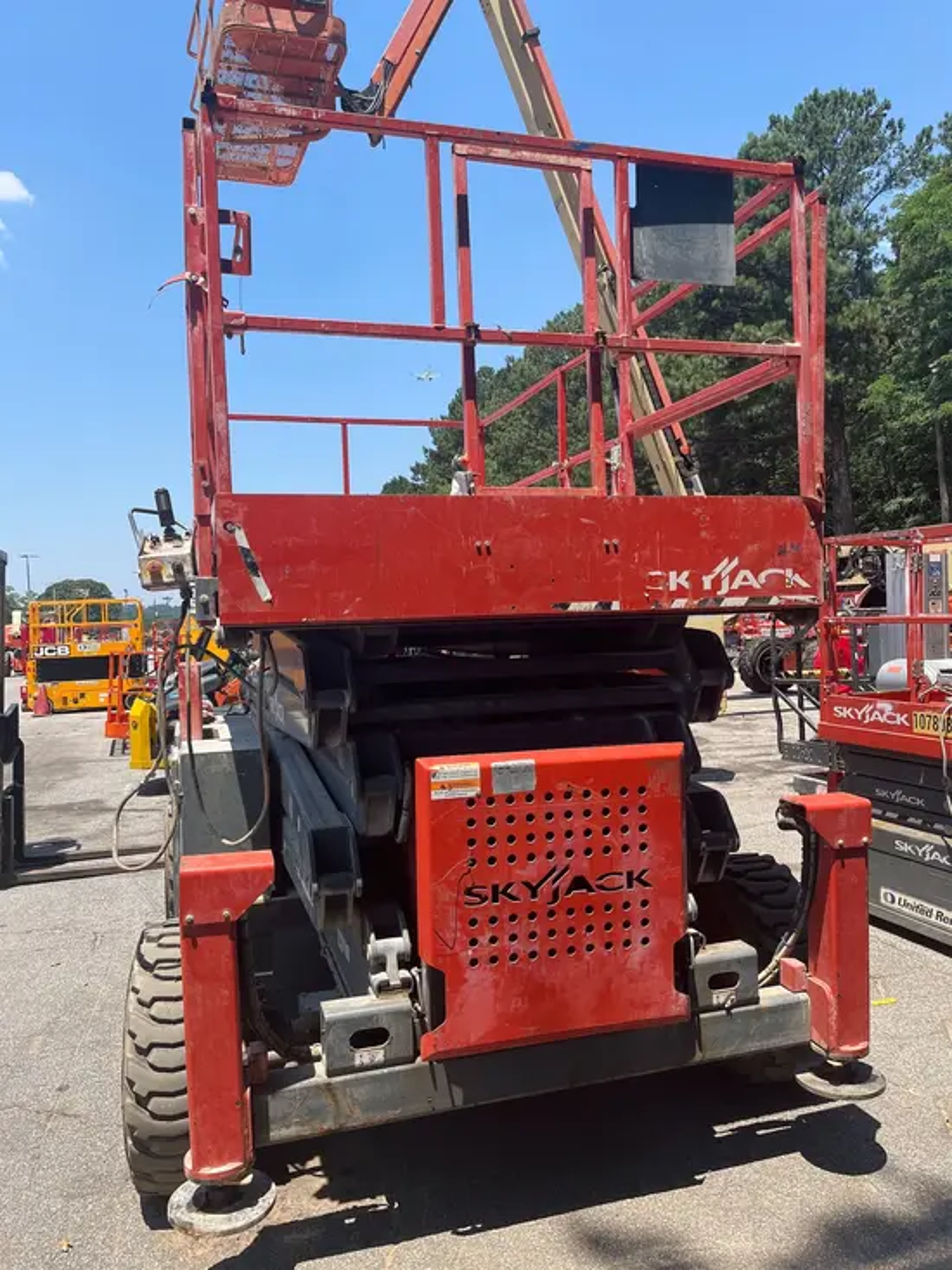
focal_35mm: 26
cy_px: 635
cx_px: 476
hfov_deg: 53.1
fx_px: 953
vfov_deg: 67.3
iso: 50
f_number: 1.6
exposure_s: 1/1923
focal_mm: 5.1
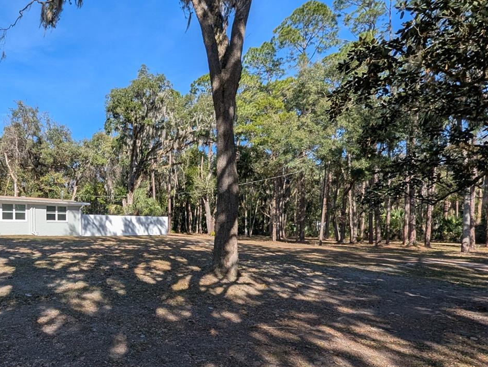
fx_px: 311
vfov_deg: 60.2
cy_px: 236
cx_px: 130
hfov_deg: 71.7
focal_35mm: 22
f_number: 2.2
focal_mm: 1.95
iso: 42
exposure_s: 1/1081
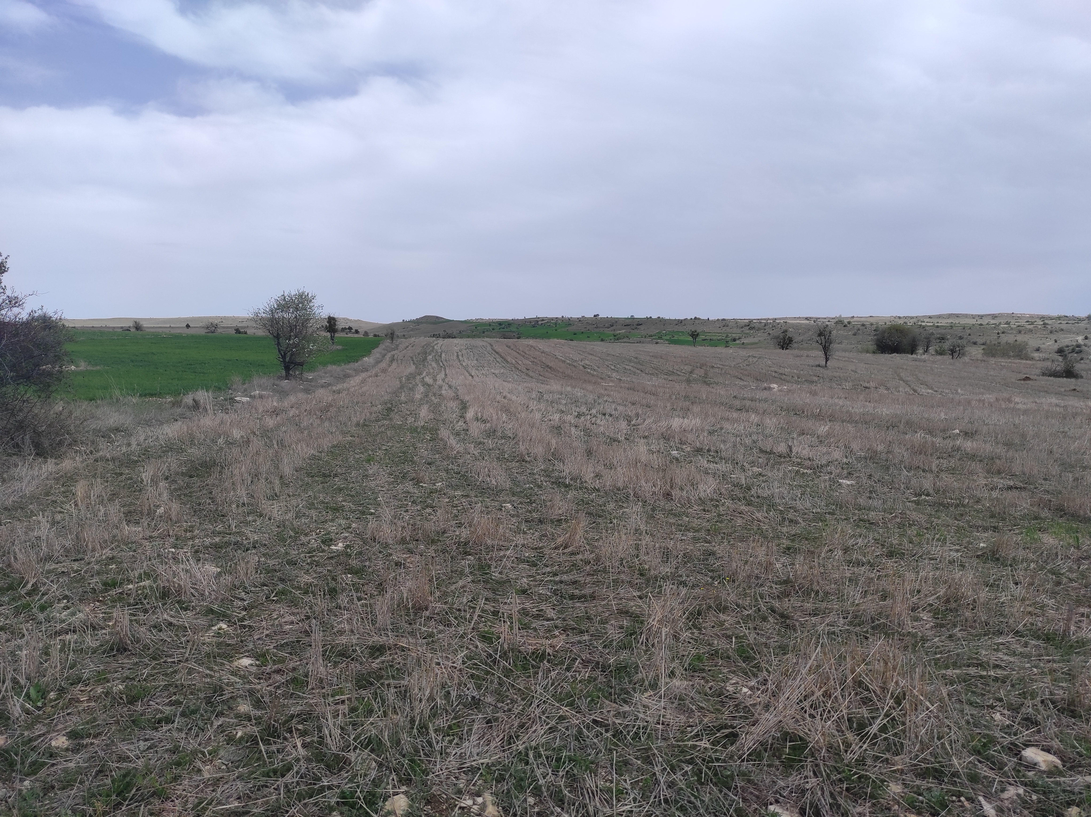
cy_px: 408
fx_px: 787
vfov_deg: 54.8
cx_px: 546
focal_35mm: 25
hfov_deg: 69.4
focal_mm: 5.43
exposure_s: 1/1948
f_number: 1.89
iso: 100
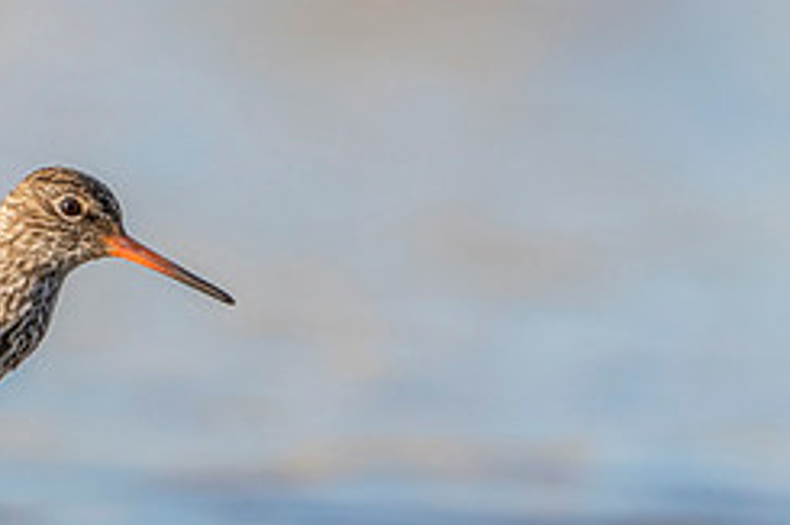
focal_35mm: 2732
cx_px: -208
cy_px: 306
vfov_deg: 0.5
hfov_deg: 0.8
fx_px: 59910
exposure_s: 1/1250
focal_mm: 700
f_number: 5.6
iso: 400
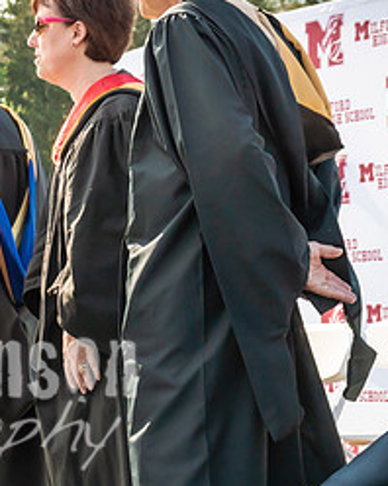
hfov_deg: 10.5
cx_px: 17
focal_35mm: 146
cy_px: 294
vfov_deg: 13.2
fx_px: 2098
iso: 200
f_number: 7.1
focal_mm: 38
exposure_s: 1/800
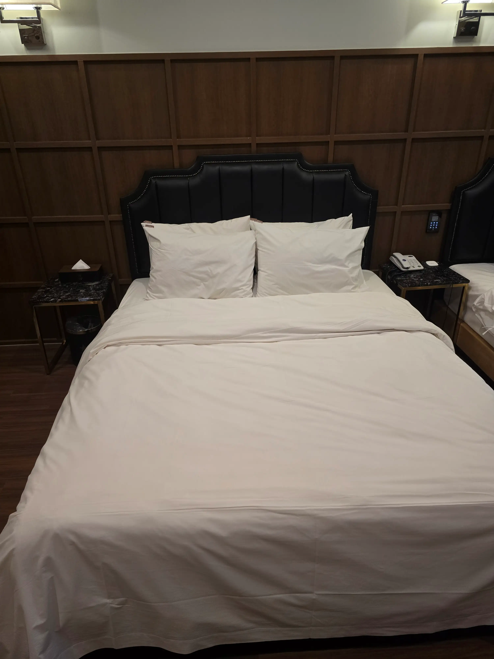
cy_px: 330
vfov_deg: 73.9
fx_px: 438
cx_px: 247
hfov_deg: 58.9
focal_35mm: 23
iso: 400
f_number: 1.7
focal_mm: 6.3
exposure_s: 1/120
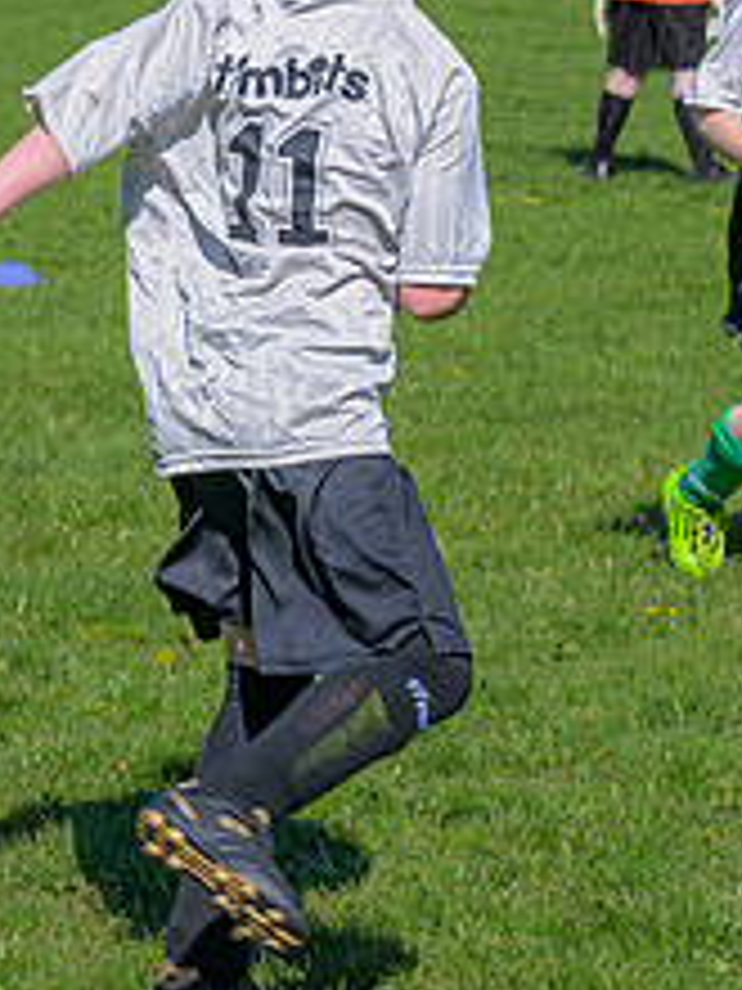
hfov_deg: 7.4
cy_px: 163
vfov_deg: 9.8
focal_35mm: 201
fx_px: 5745
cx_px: 659
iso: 220
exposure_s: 1/500
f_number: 7.1
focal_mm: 57
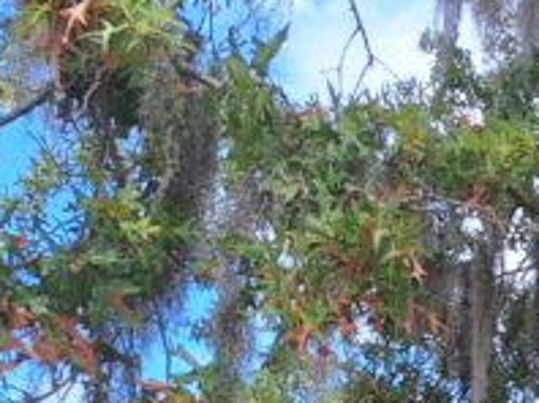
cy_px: 942
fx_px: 1851
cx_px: 776
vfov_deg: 10.7
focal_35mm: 119
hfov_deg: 15.5
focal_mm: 5.54
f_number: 1.8
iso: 40
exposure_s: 1/1370
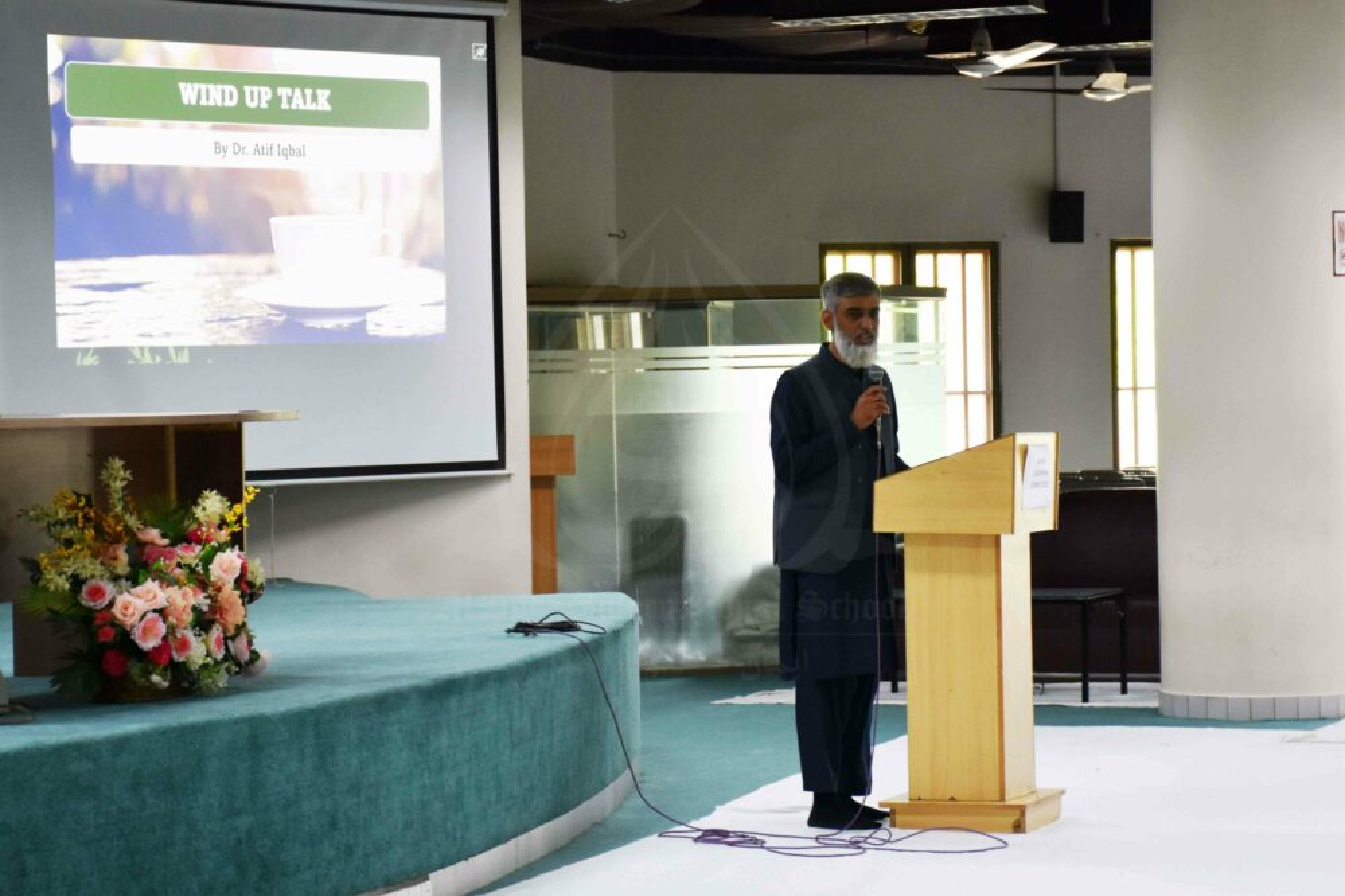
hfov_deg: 21.9
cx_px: 672
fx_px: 3473
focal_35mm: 93
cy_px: 448
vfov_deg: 14.7
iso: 900
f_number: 5
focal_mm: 62
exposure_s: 1/60
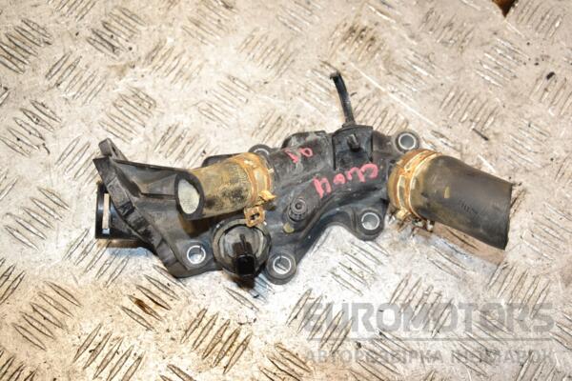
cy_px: 190
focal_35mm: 57
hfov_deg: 35.1
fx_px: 906
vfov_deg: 23.8
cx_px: 286
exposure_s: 1/200
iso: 800
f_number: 5.6
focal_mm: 38
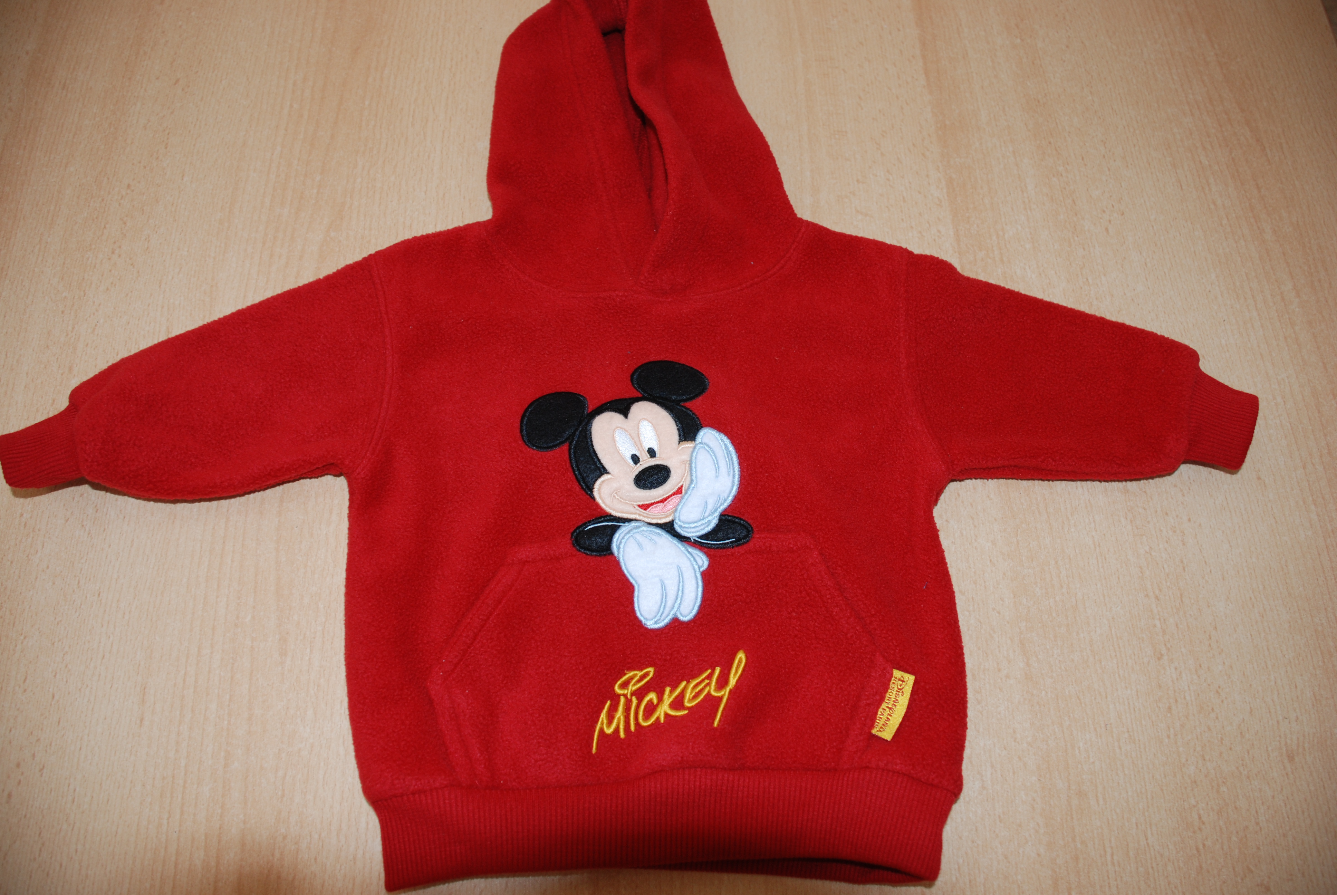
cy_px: 448
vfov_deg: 48.0
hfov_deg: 67.3
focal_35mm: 27
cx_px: 668
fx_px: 1004
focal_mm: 18
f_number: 3.5
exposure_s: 1/60
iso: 200
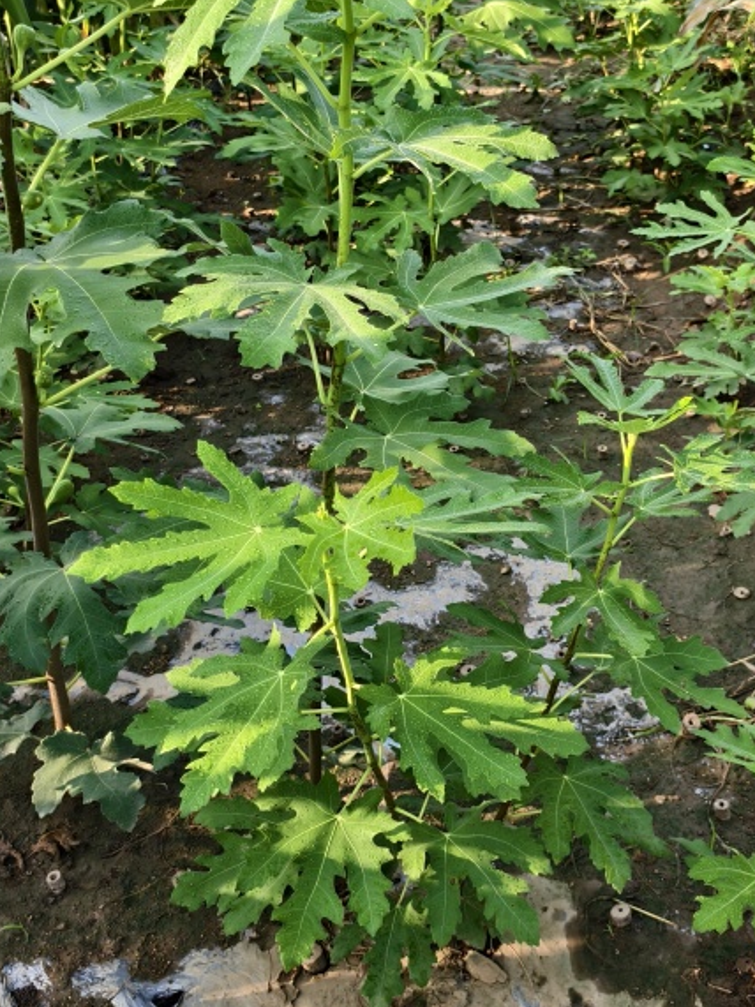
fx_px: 1251
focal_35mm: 43
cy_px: 442
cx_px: 483
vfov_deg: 43.8
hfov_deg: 33.4
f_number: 1.57
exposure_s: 1/724
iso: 94
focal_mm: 5.6
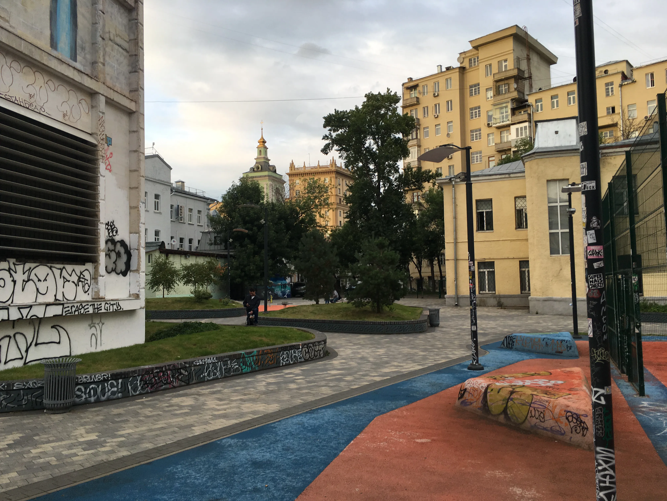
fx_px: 559
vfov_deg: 48.2
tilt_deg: +4.4
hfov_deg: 61.7
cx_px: 334
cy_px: 250
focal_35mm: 29
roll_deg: +2.8
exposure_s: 1/211
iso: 25
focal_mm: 4.15
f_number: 2.2
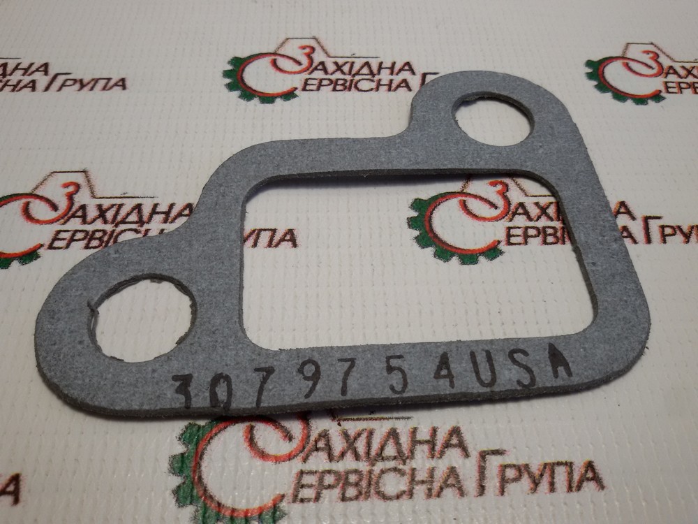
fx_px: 625
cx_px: 349
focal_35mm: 31
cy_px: 262
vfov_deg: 45.4
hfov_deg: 58.4
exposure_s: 1/100
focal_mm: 2.93
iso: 64
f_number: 2.4
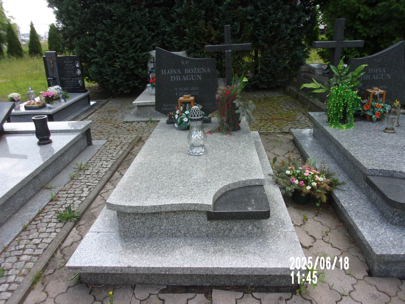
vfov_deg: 49.7
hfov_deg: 63.4
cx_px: 202
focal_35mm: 28
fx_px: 328
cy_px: 152
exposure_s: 1/180
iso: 80
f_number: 3.9
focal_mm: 5.1
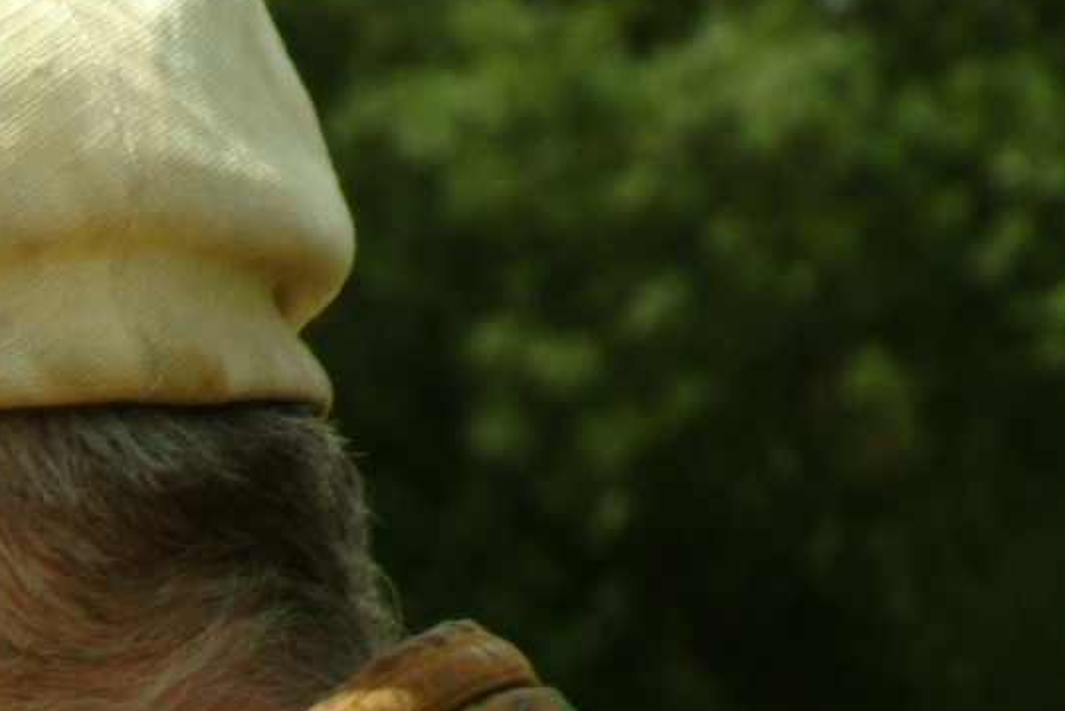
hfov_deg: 4.5
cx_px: -1841
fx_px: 13221
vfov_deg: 3.0
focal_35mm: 447
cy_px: 1780
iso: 160
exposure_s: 1/250
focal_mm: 53
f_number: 8
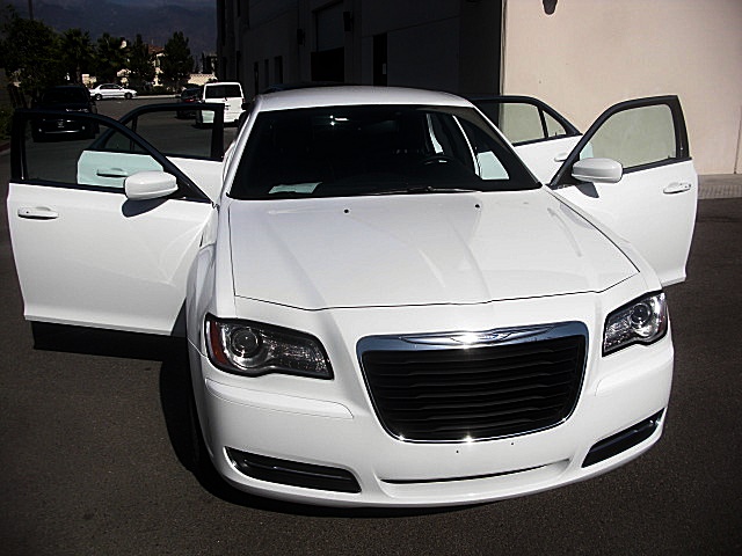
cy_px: 278
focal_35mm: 36
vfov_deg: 39.7
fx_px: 772
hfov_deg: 51.4
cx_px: 371
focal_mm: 6.3
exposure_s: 1/320
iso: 50
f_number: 7.9
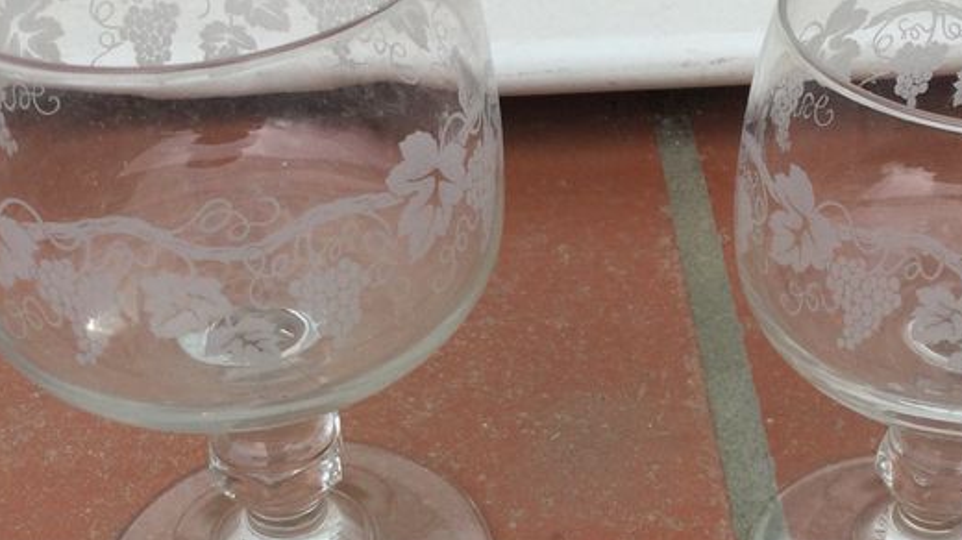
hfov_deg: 32.3
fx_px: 1657
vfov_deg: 18.4
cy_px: 396
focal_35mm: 65
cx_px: 553
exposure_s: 1/936
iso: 25
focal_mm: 3.3
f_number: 2.4
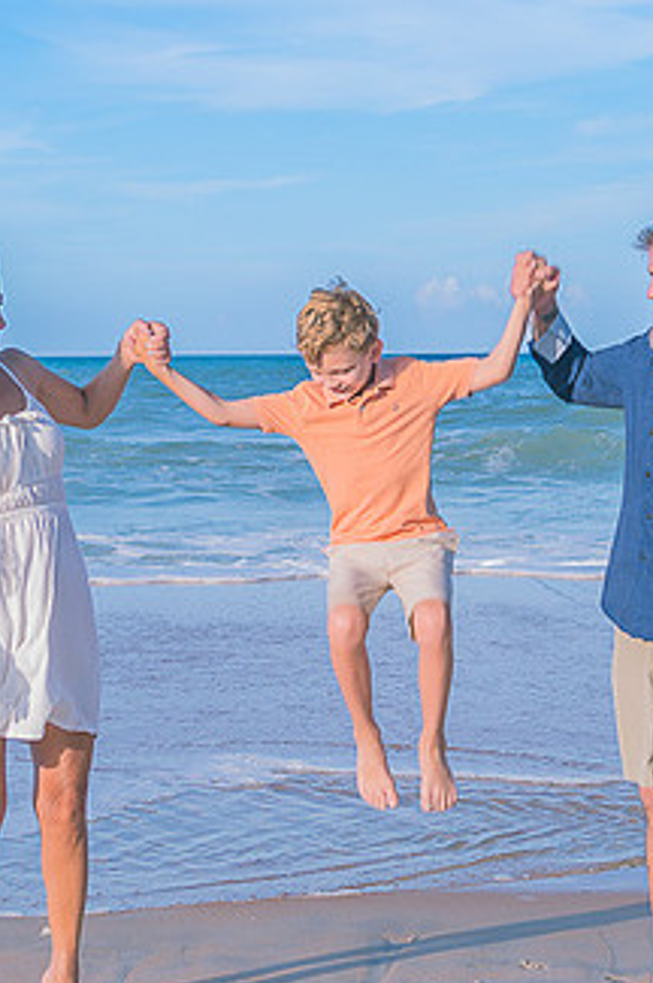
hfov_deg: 15.0
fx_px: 2481
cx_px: 411
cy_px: 338
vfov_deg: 22.3
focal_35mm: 91
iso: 100
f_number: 4
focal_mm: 34
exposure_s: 1/200
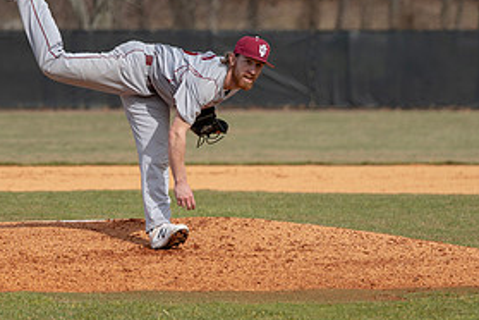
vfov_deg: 2.9
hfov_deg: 4.3
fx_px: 6360
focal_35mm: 478
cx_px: 166
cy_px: 190
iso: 100
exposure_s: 1/640
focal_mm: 200
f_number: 4
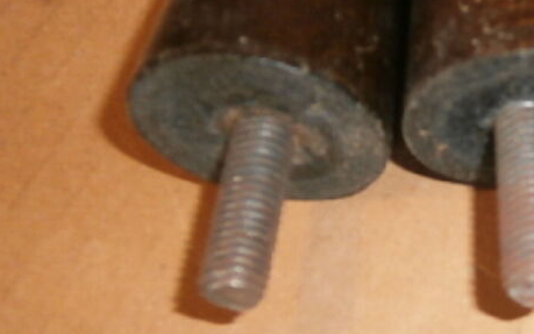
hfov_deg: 31.4
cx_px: 539
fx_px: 873
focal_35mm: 60
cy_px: 218
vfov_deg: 21.6
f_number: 2.8
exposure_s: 1/30
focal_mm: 4.7
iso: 200
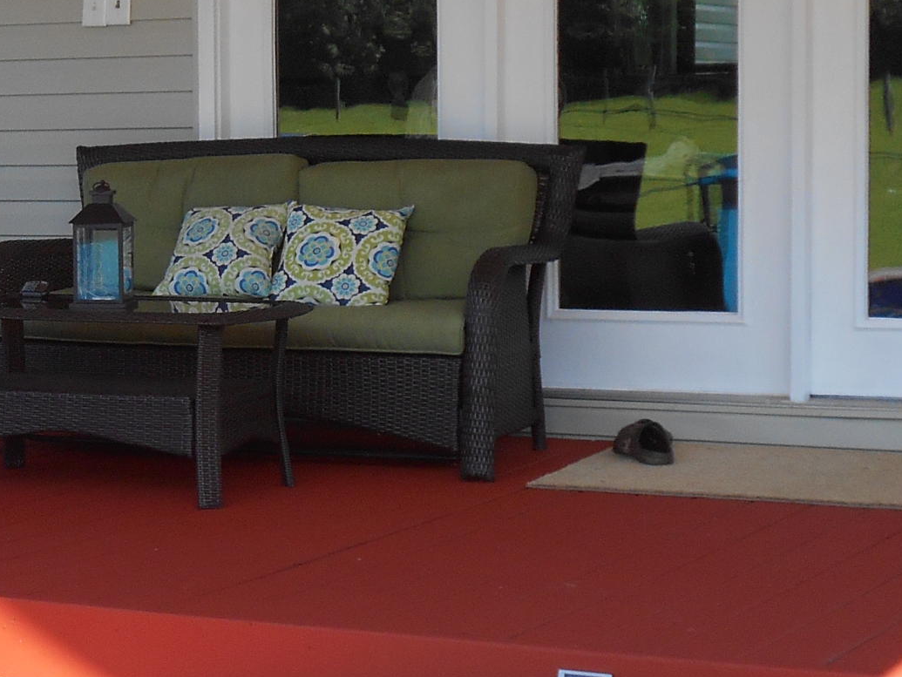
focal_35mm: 113
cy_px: 321
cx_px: -39
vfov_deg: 13.1
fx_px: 2946
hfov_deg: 17.0
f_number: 3.9
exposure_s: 1/250
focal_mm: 6.7
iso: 80
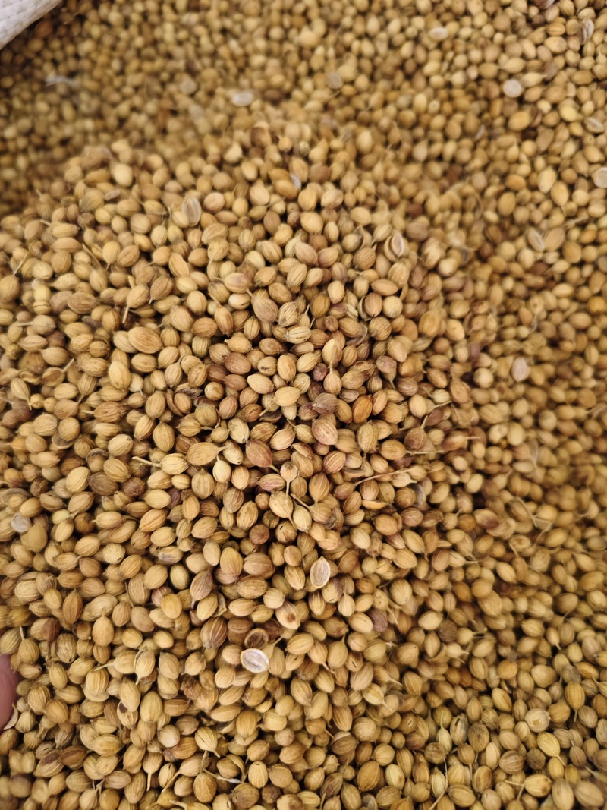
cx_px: 304
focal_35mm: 23
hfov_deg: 58.9
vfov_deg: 73.9
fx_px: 538
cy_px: 405
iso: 1289
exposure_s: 1/50
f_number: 1.88
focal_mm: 5.56
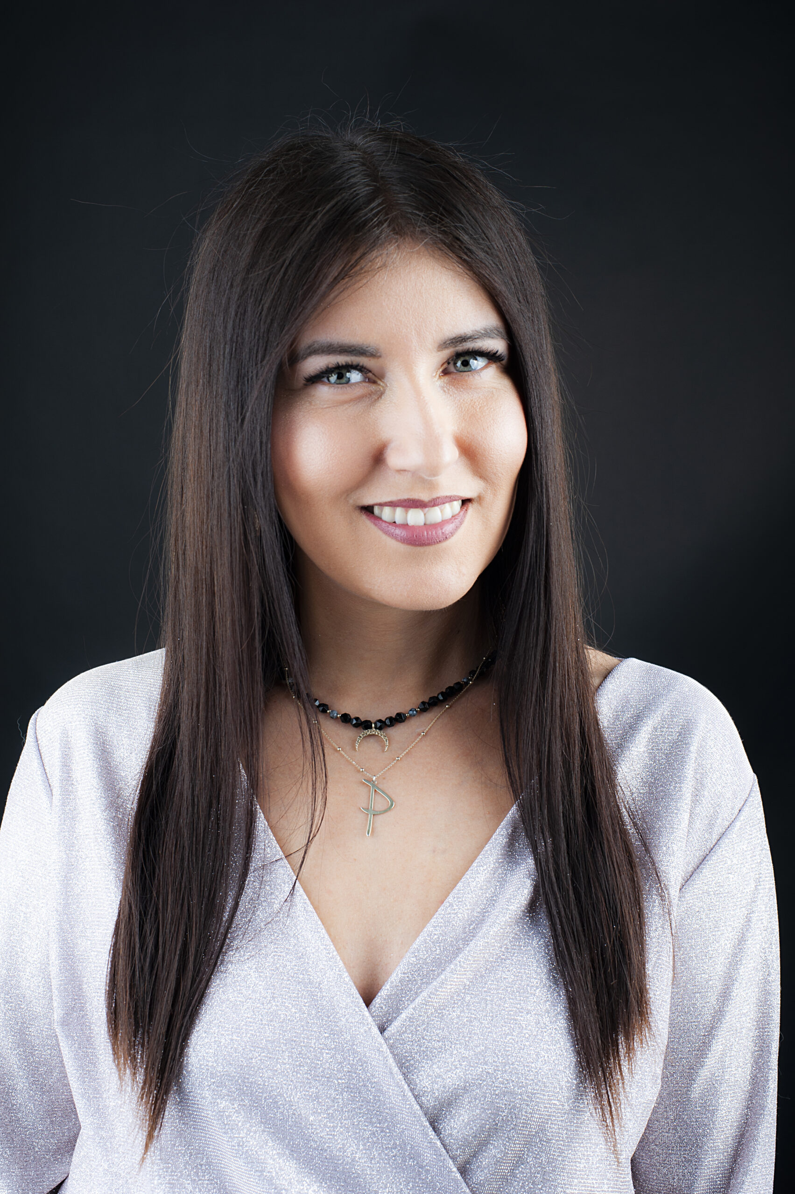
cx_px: 398
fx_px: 1659
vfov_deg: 39.6
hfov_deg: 27.0
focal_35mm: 50
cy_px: 597
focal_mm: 50
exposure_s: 1/160
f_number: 10
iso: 200
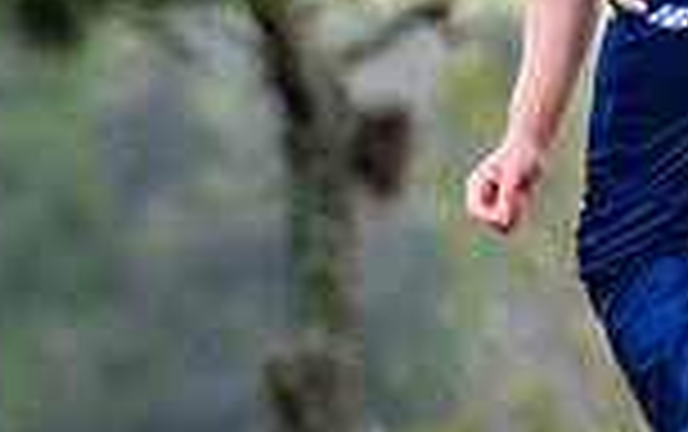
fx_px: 56200
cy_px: 96
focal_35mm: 2994
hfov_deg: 0.7
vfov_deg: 0.4
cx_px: -498
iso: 800
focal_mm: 600
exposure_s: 1/1250
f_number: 8
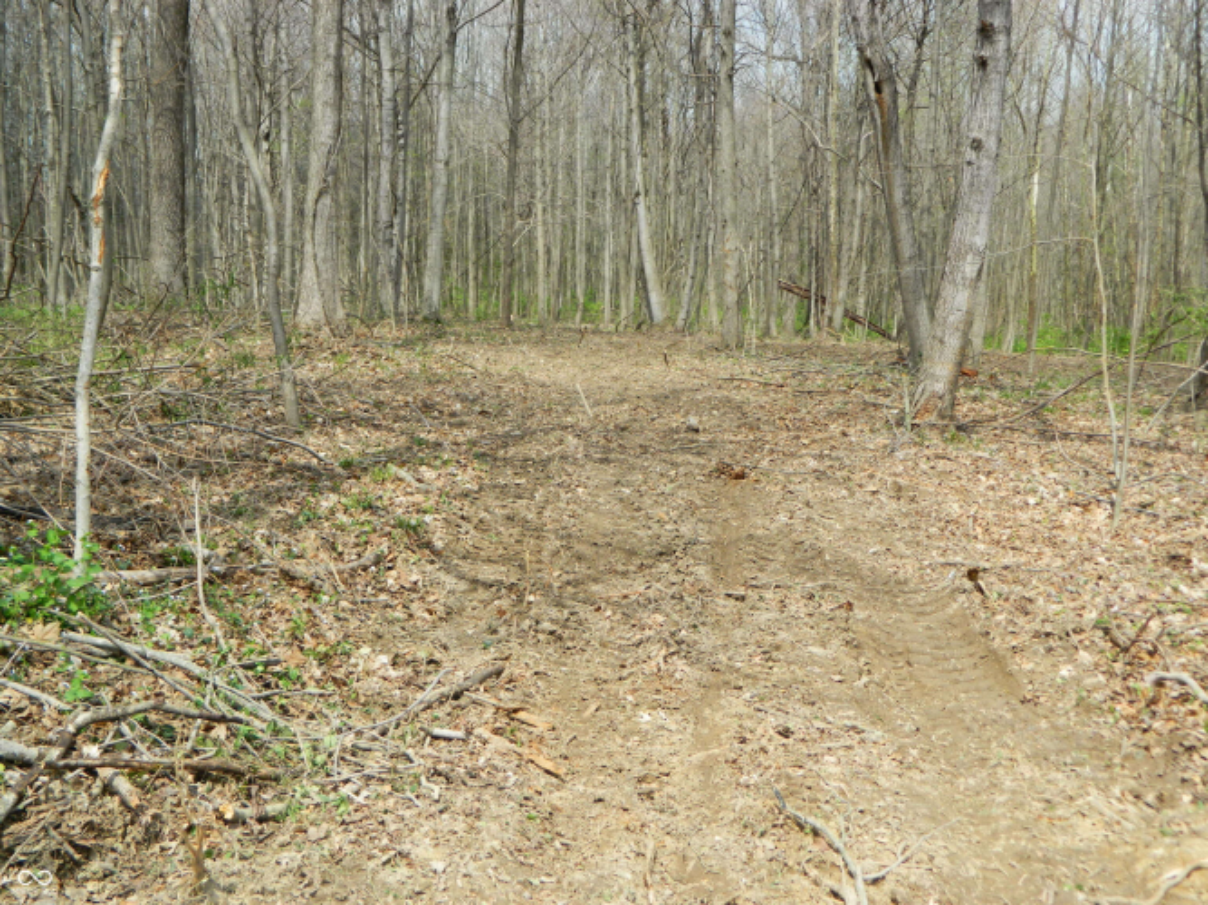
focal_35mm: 47
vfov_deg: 30.9
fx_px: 1640
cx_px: 604
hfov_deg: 40.4
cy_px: 452
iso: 80
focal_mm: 8.4
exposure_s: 1/500
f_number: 3.6
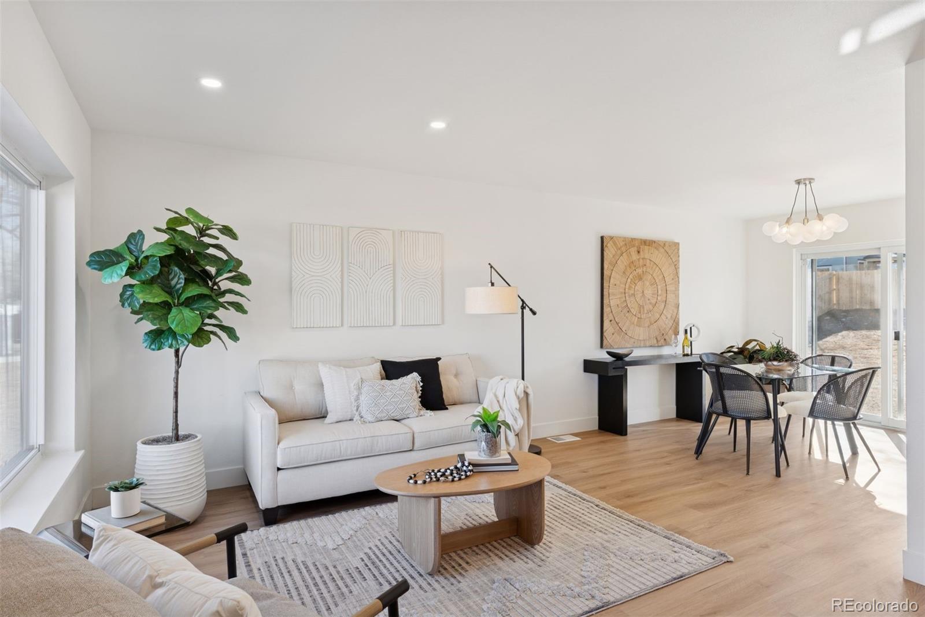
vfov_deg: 61.9
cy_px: 308
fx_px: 514
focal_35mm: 20
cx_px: 462
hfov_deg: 84.0
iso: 400
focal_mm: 20
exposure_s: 1/40
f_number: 9
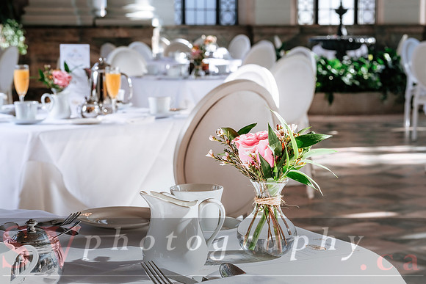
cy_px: 136
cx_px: 225
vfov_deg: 17.1
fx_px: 943
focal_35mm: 80
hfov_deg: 25.4
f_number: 8
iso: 200
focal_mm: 50
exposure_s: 1/125
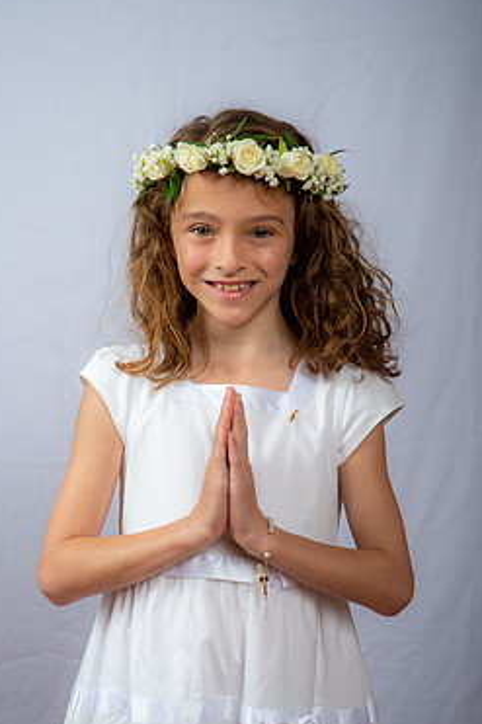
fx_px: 1608
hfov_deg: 17.0
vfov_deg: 25.4
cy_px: 381
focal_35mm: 80
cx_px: 247
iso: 250
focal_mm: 66
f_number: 6.3
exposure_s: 1/200
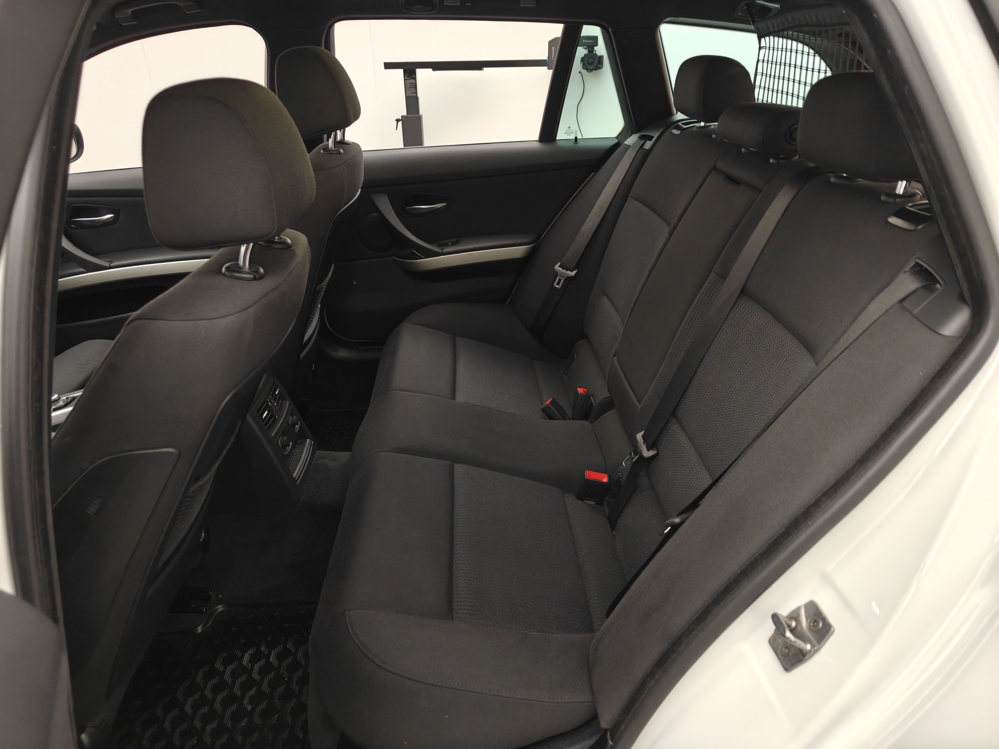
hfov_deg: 73.9
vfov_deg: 58.9
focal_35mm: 23
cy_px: 374
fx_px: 664
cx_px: 500
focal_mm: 6.06
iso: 1600
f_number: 1.6
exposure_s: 1/51
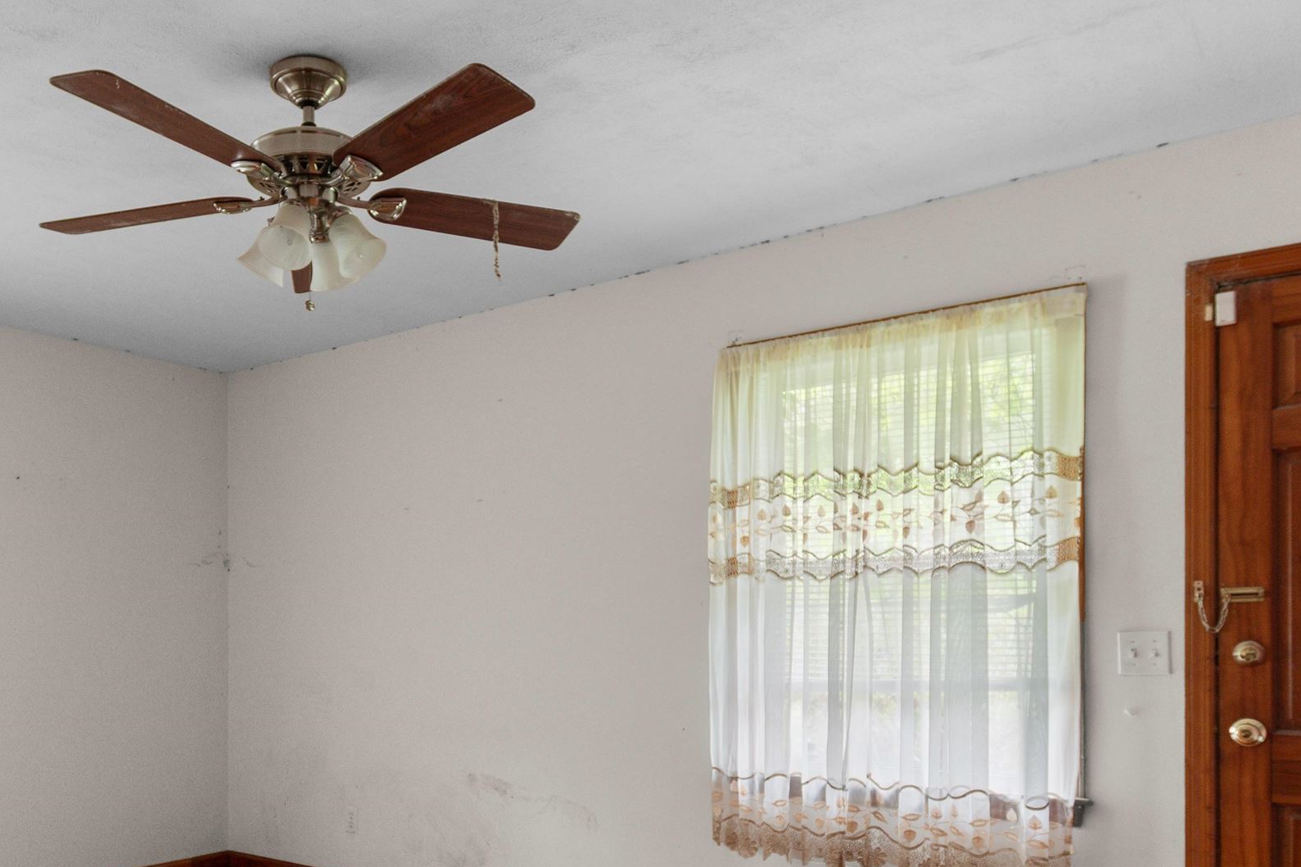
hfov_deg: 61.9
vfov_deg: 43.8
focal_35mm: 29
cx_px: 420
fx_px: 1048
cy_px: 626
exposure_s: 2
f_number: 4.5
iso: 100
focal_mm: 10
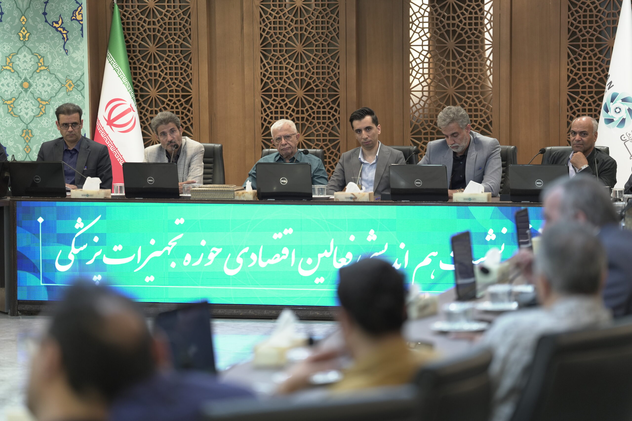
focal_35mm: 146
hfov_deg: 14.1
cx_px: 316
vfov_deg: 9.4
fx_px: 2563
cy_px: 210
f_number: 2.8
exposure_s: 1/160
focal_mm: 146
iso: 1000
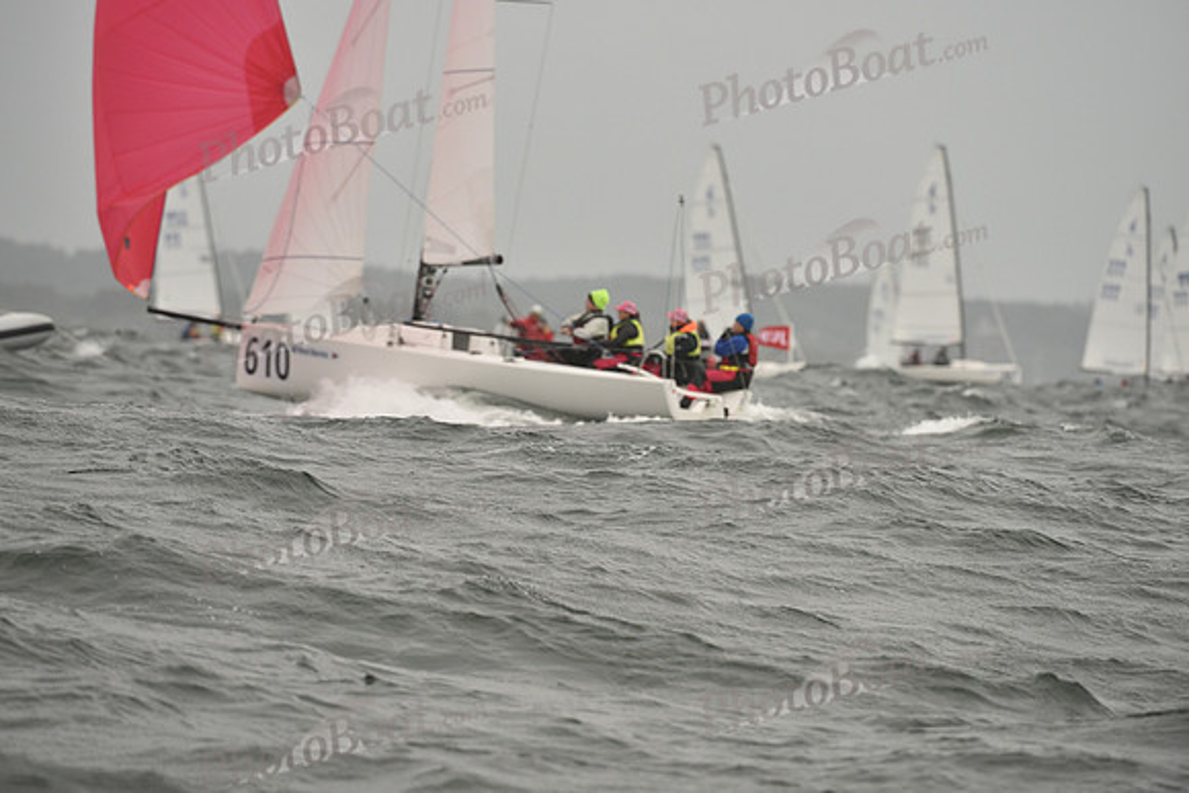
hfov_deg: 5.2
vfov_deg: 3.4
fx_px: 13214
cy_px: 396
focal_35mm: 400
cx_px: 594
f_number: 5.6
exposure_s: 1/1250
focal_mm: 400
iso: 400
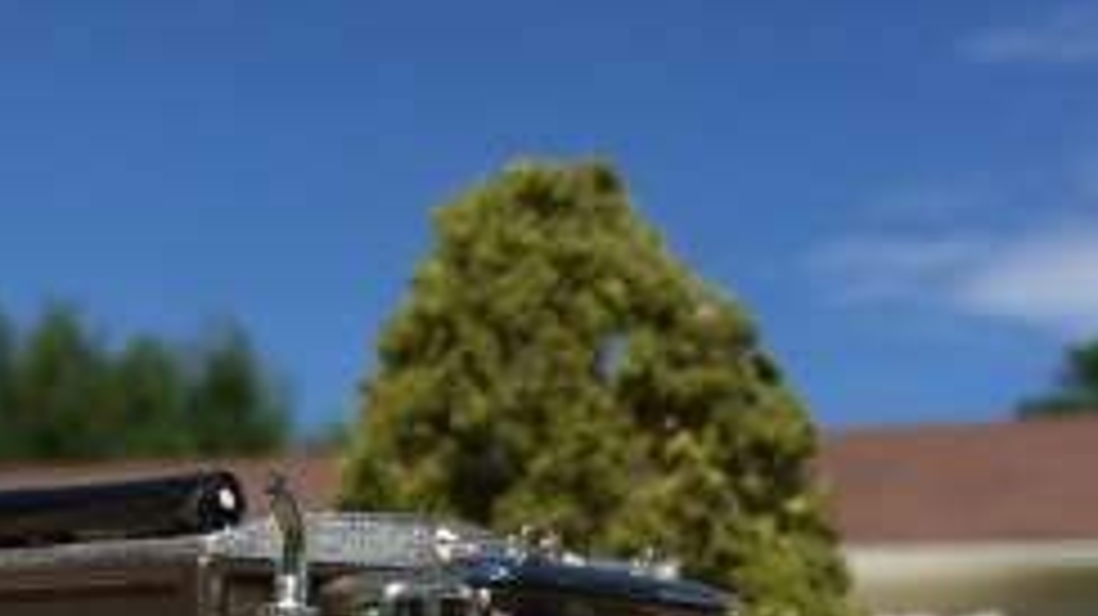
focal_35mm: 83
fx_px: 2415
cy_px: 926
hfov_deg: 25.6
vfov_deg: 13.7
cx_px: 486
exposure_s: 1/3165
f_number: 2.2
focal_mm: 4.15
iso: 32
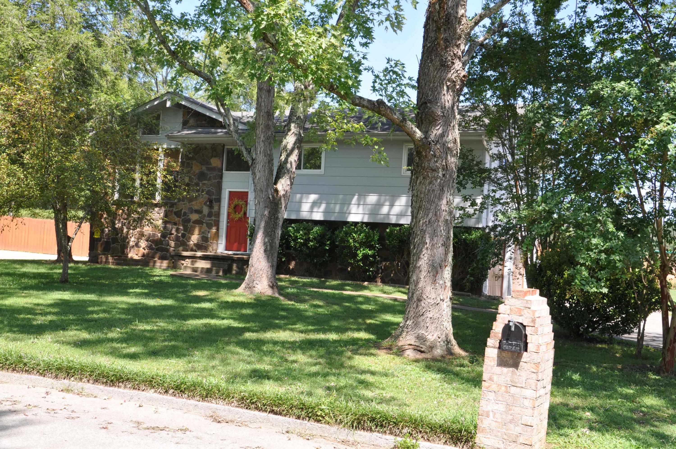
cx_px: 338
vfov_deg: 31.8
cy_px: 224
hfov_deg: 46.5
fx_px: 788
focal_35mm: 42
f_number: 10
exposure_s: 1/100
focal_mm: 28
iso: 200
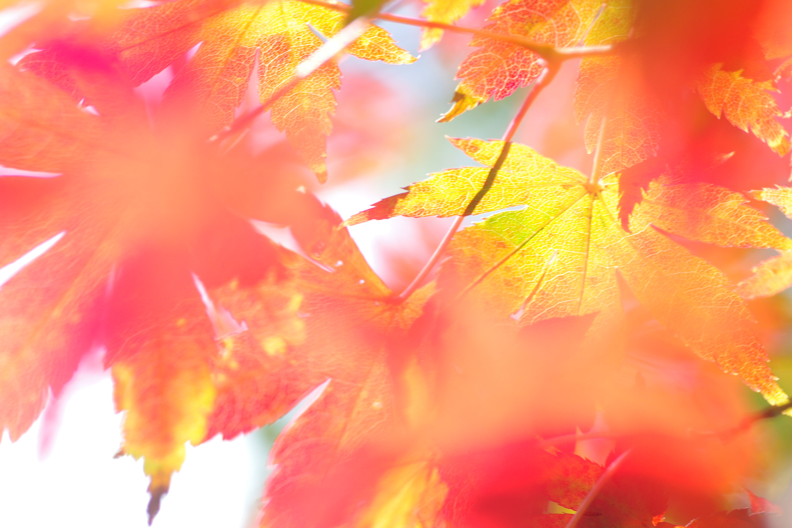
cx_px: 396
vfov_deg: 9.1
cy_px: 264
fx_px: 3299
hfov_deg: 13.7
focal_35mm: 150
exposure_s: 1/40
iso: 100
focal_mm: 100
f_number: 5.6
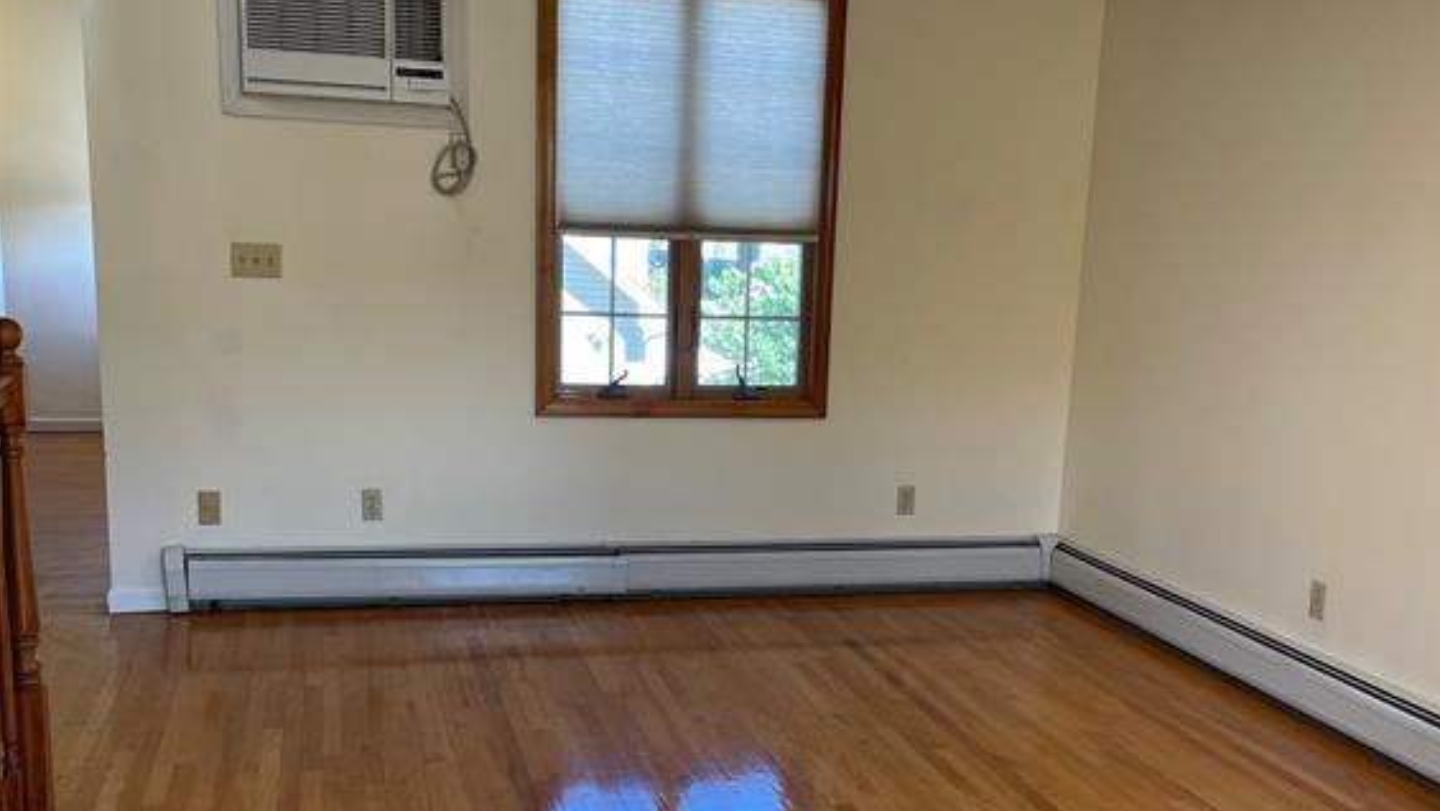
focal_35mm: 37
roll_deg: -1.7
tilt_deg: -12.8
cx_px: 731
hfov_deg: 54.0
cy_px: 548
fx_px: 1413
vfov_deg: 31.7
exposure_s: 1/120
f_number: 1.6
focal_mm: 5.1
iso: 80
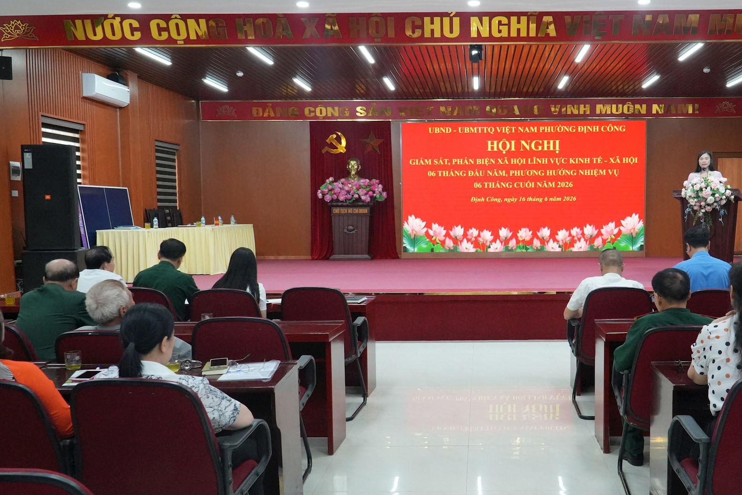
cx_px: 466
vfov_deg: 37.8
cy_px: 274
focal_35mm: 35
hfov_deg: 53.8
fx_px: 721
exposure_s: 1/250
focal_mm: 18
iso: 4000
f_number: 6.3
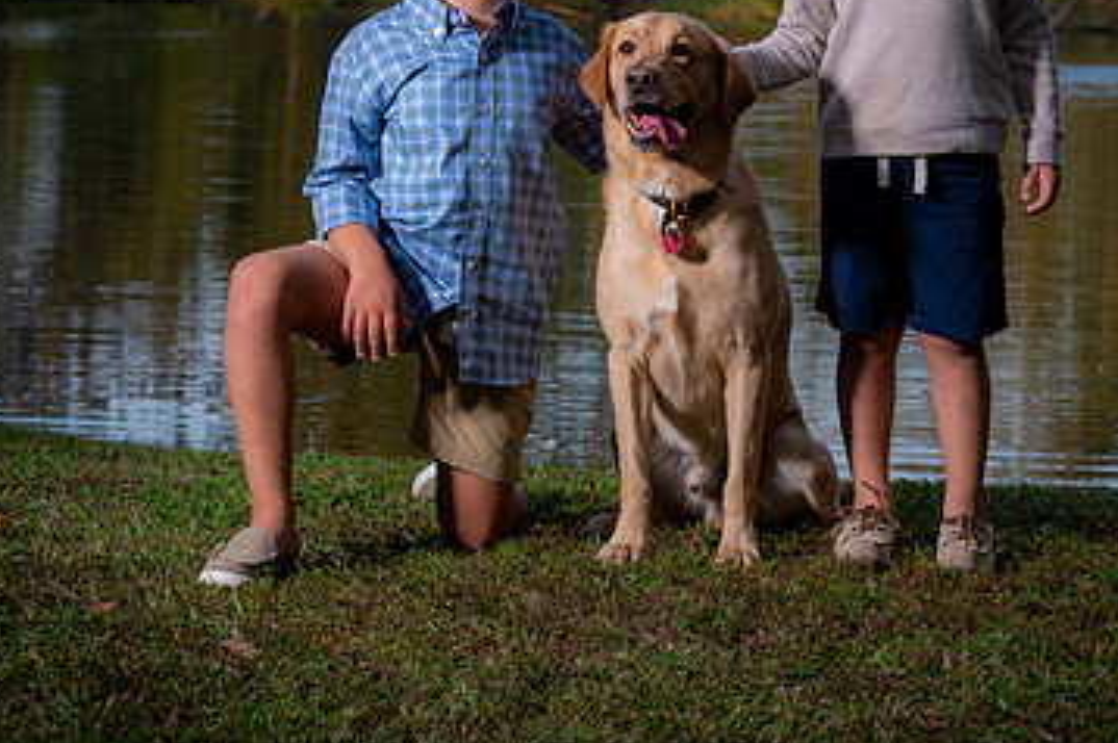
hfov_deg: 15.4
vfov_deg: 10.3
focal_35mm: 133
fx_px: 4127
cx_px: 734
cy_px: 231
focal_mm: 82
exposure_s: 1/160
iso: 400
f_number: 9
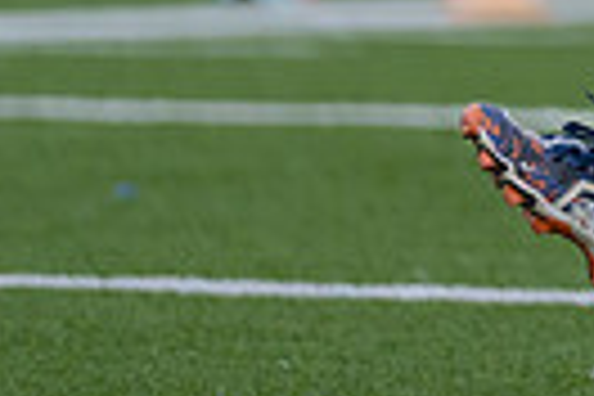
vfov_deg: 1.3
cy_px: -576
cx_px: 1485
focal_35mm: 1040
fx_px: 17159
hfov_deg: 2.0
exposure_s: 1/1250
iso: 800
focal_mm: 175
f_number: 2.8
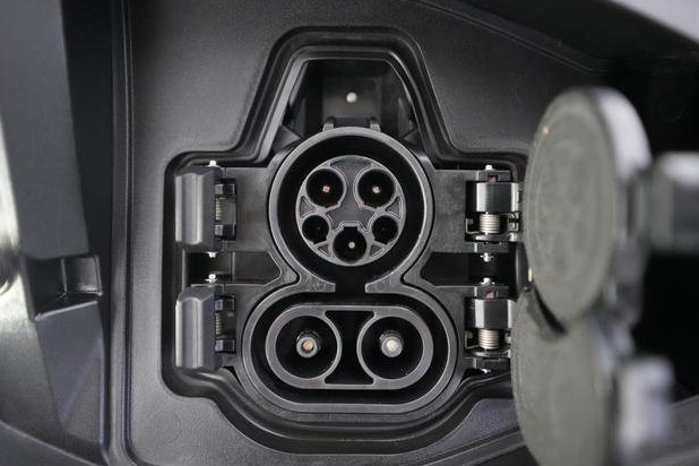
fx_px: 563
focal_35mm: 29
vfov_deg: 45.0
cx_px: 354
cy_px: 235
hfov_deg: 63.7
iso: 12800
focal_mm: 28
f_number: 2.8
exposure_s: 1/50
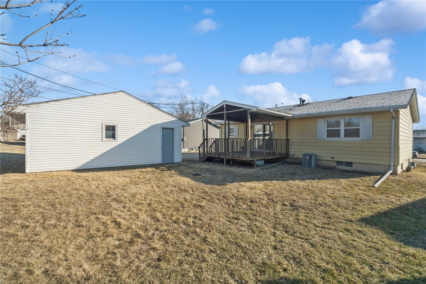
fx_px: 189
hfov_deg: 96.7
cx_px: 213
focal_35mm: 16
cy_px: 142
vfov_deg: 73.7
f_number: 10
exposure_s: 1/400
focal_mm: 16
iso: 400
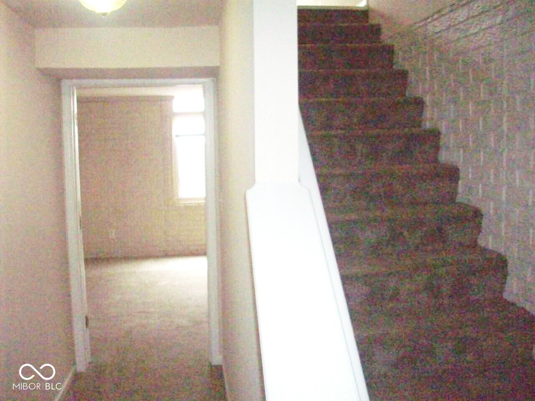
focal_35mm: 37
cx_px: 268
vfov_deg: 38.7
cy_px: 200
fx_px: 572
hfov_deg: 50.1
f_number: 2.8
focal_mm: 6.2
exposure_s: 1/128
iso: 400
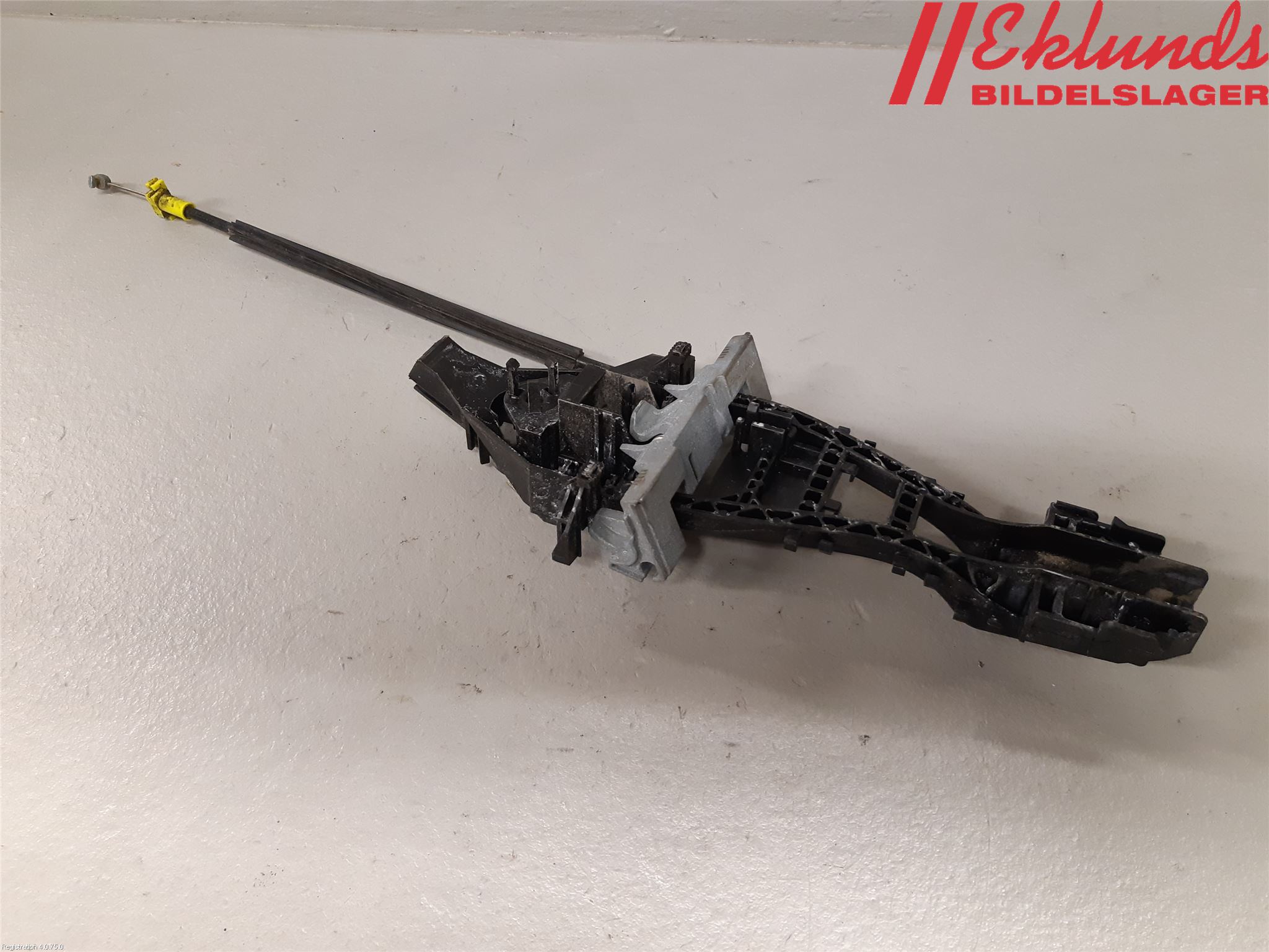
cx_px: 634
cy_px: 476
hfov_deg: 67.3
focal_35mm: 26
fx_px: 953
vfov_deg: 53.1
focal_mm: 3.93
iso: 200
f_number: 1.7
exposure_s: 1/50
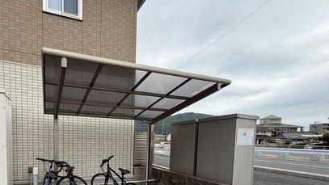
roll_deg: -0.4
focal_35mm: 21
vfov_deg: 49.7
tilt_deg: -1.6
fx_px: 183
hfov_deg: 81.0
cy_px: 153
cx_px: 109
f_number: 2.2
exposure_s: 1/183
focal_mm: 2.22
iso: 40
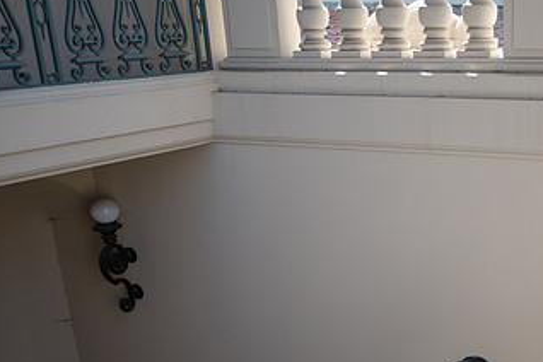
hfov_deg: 37.1
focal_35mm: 51
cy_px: 318
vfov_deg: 25.7
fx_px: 769
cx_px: 459
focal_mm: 28
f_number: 2.8
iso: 160
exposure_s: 1/800
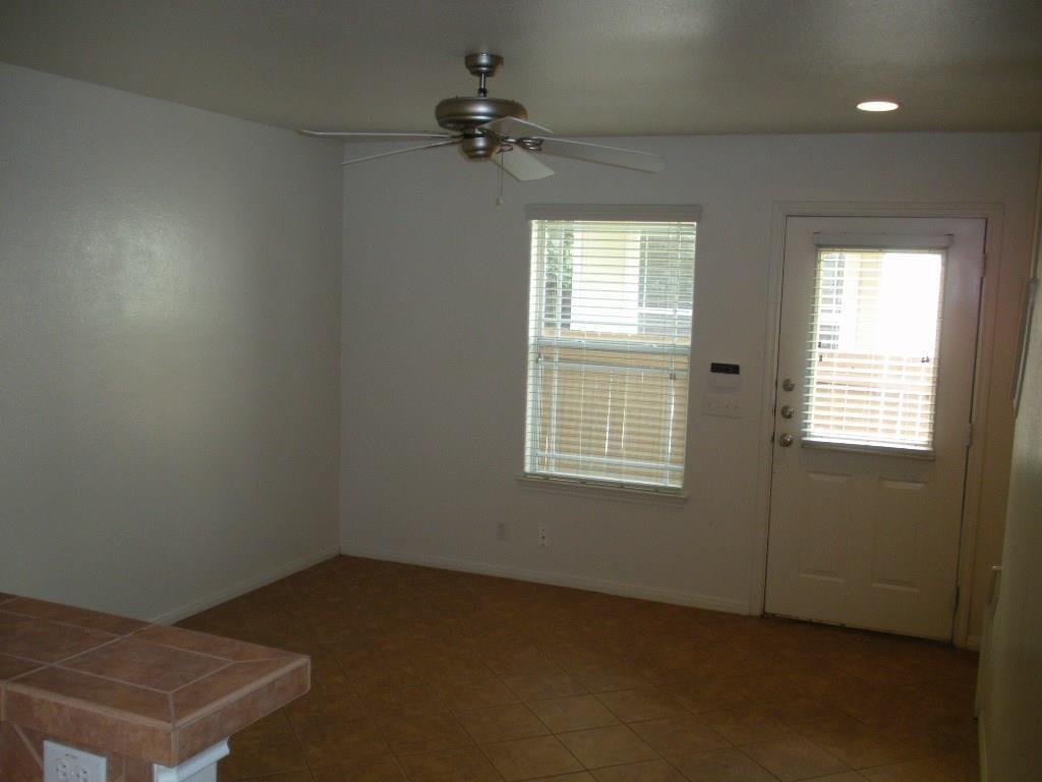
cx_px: 521
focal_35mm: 35
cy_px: 391
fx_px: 1054
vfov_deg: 40.7
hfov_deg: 52.6
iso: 200
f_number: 3.5
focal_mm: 6.3
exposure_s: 1/63.4
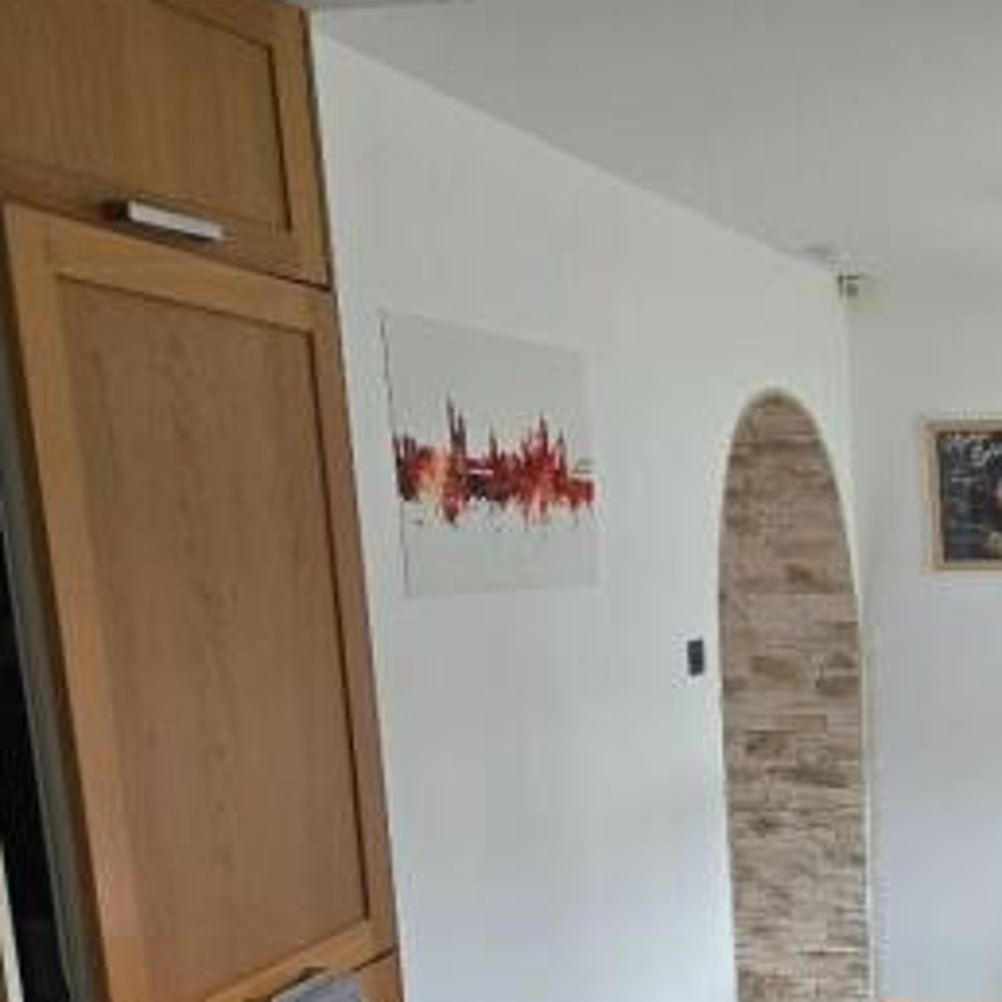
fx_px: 1506
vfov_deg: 35.7
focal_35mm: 46
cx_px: 1120
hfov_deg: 32.1
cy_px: 790
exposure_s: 1/100
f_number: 1.7
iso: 160
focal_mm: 6.3
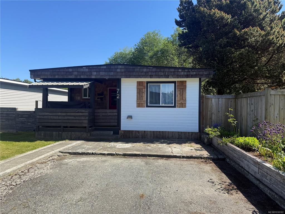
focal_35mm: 24
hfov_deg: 71.6
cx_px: 142
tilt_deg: +1.2
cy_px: 107
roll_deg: -0.1
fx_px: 198
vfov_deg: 56.8
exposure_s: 1/2525
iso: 80
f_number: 1.78
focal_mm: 6.76
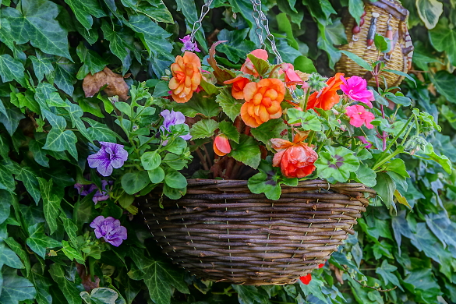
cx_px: 224
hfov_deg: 17.1
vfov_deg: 11.4
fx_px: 1520
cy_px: 149
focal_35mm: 120
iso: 200
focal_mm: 78
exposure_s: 1/30
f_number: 8
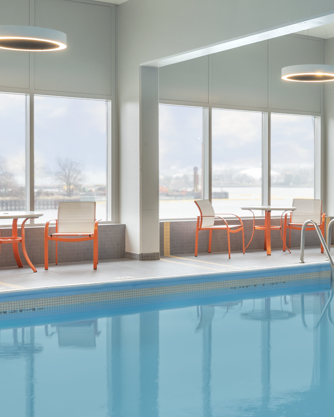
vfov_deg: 34.7
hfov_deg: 27.6
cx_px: 264
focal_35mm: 54
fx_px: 667
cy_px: 209
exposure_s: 1/1.67
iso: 100
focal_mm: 32
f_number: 11
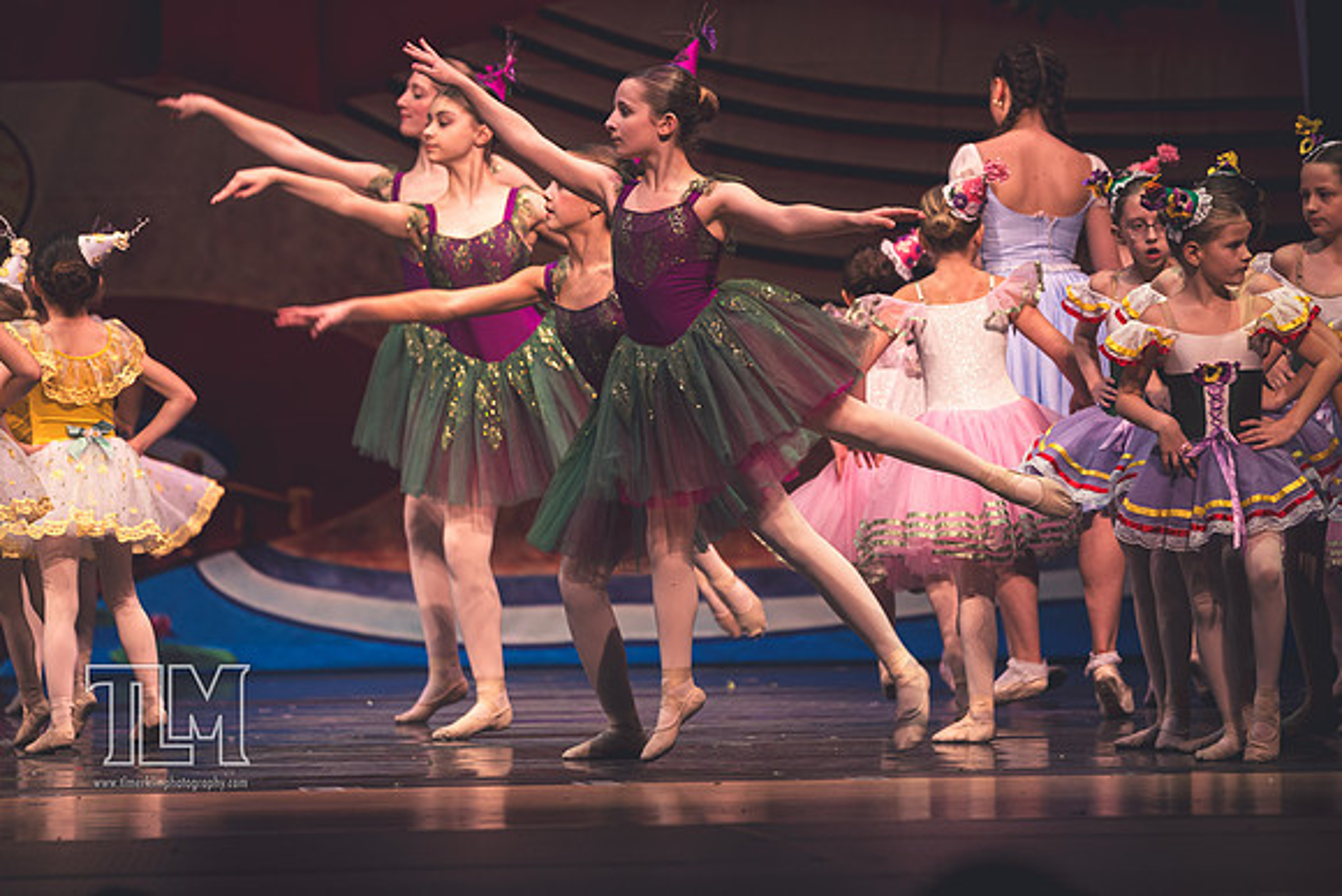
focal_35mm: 300
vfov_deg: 4.6
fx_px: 11191
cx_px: 671
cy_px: 448
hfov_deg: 6.9
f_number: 2.8
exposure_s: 1/250
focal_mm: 200
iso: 560
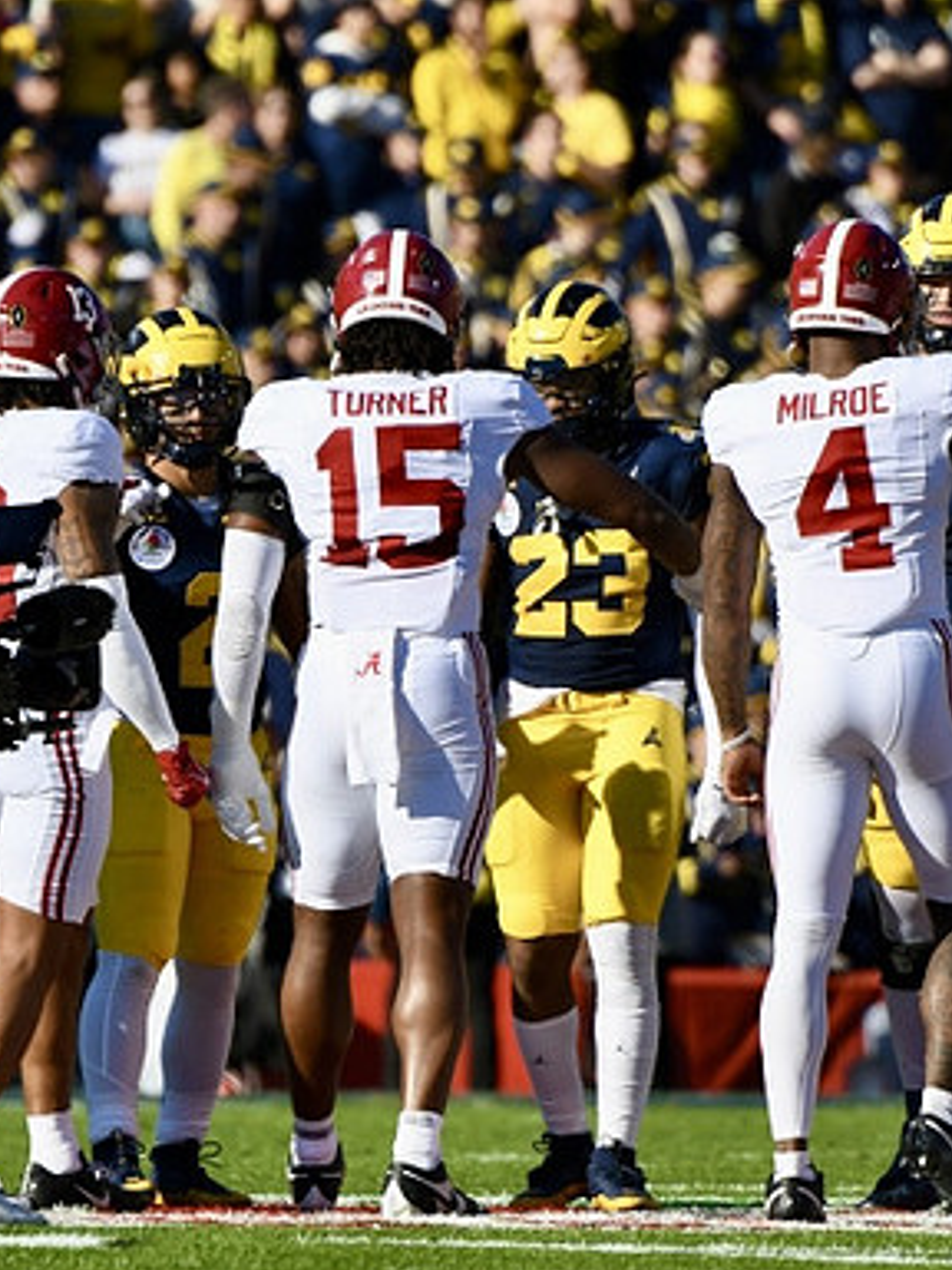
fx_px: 31939
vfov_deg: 2.3
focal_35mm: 871
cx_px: 565
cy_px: 635
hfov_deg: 1.7
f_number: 5.6
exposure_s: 1/2000
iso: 320
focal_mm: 400
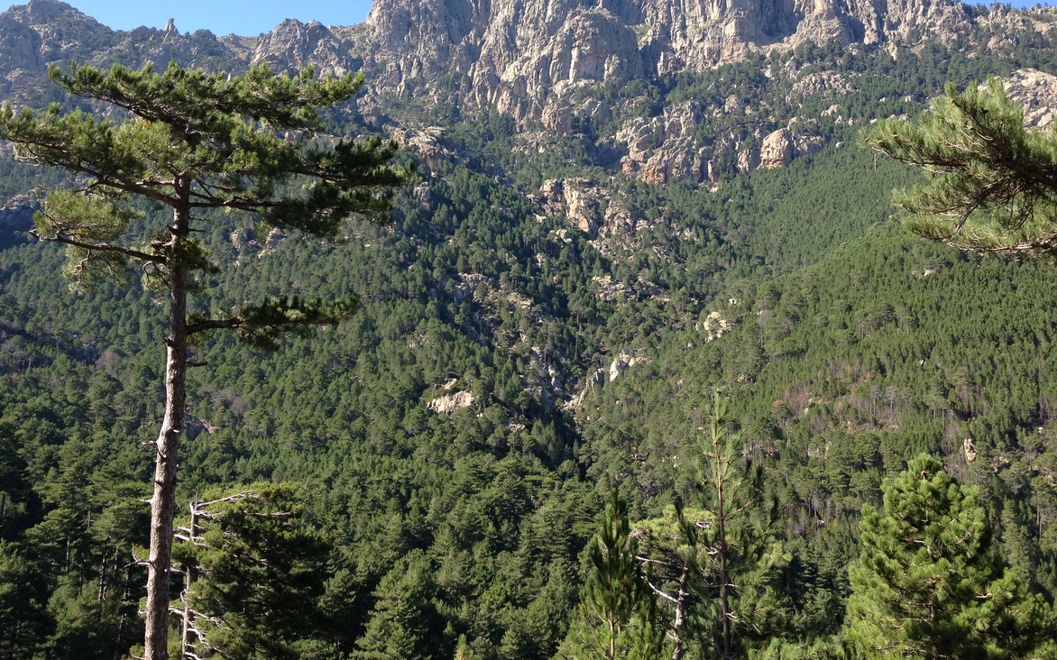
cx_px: 534
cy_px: 258
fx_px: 1094
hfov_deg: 51.6
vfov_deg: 33.4
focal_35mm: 38
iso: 64
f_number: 2.4
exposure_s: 1/606
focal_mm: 4.28
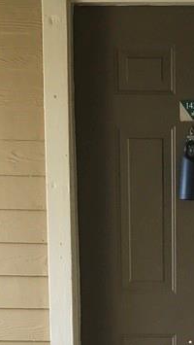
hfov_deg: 13.5
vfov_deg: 23.5
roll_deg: -0.1
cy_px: 310
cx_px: 199
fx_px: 804
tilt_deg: -7.7
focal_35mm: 88
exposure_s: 1/40
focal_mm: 3.99
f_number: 1.8
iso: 25
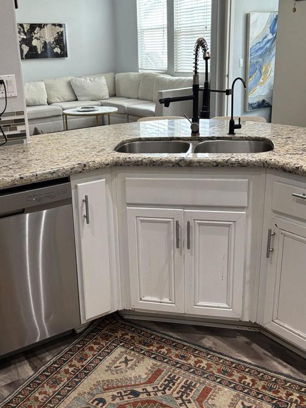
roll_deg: +2.4
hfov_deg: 36.6
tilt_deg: -18.9
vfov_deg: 47.9
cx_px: 111
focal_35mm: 39
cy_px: 207
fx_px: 460
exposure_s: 1/60
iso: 160
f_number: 1.6
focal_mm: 5.96
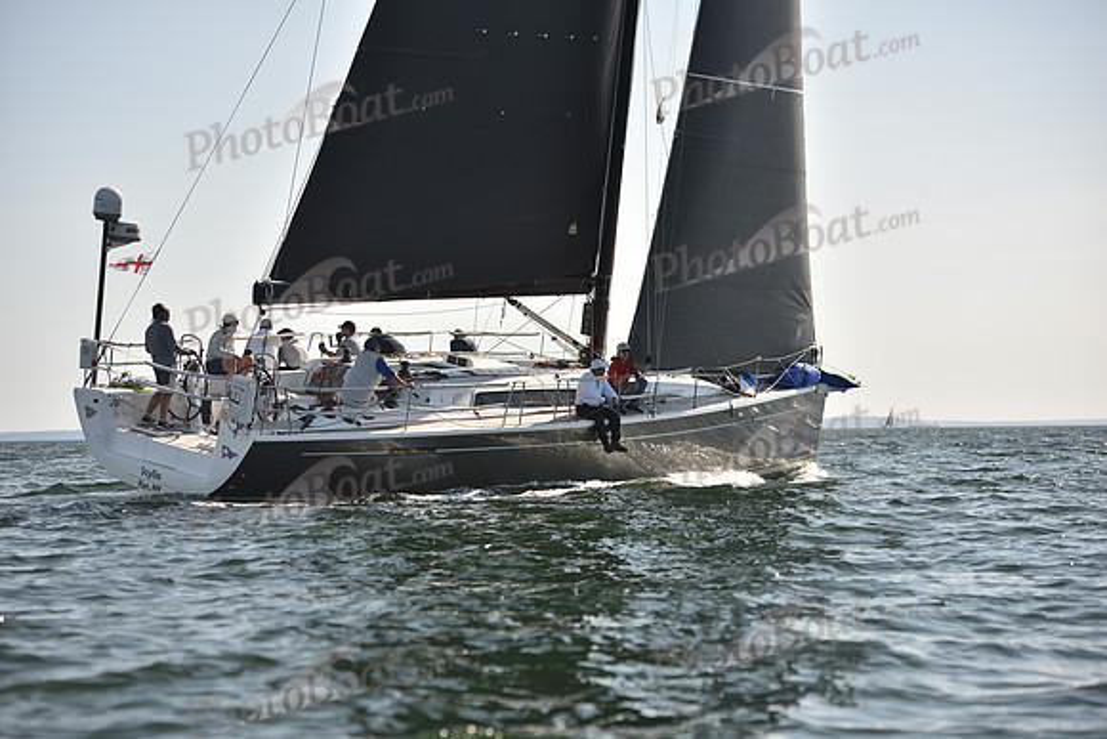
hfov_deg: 21.5
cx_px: 554
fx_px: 2922
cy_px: 370
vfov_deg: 14.4
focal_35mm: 95
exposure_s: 1/1250
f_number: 4
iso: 250
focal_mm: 95
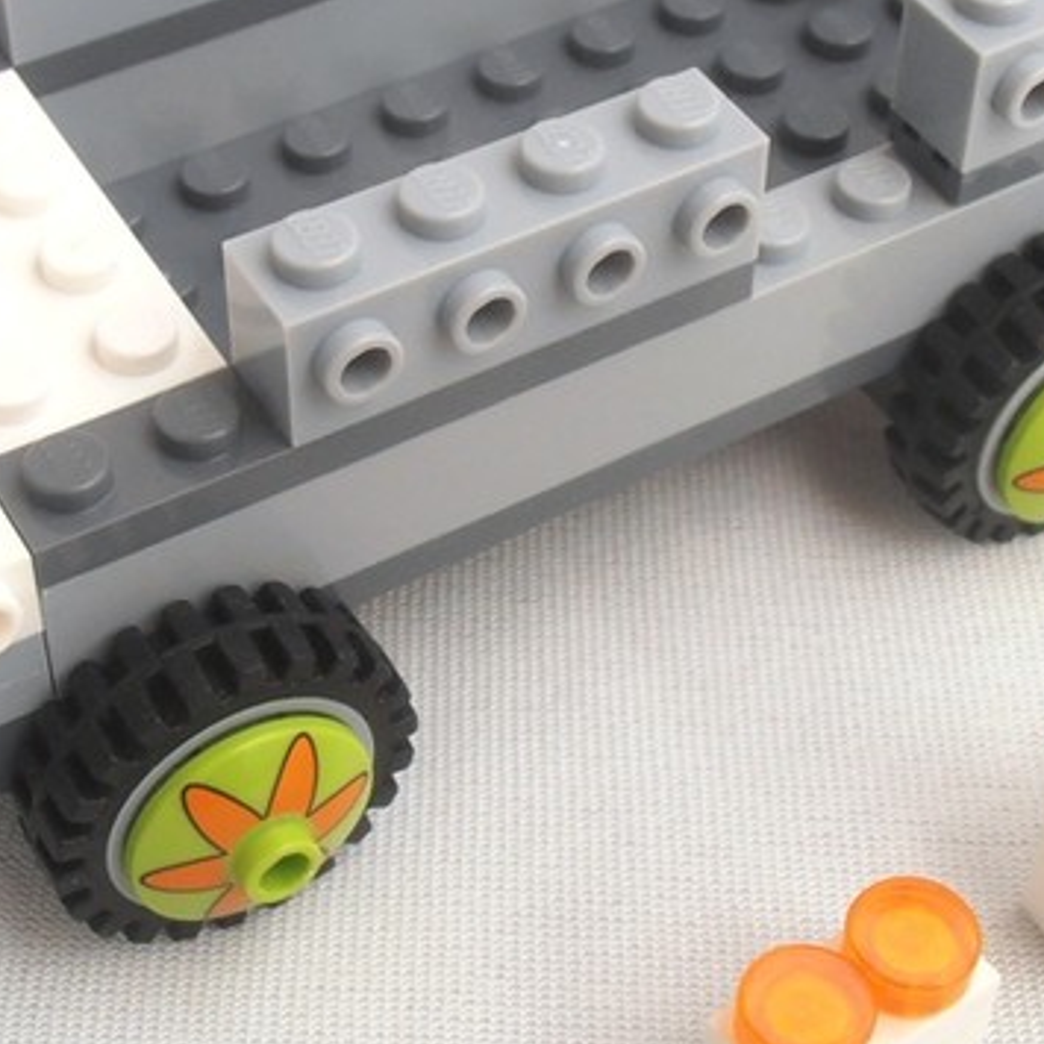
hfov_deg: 20.9
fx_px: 2832
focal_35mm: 83
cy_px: 401
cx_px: 523
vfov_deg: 20.9
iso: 80
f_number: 3.9
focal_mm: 6.61
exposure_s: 1/200
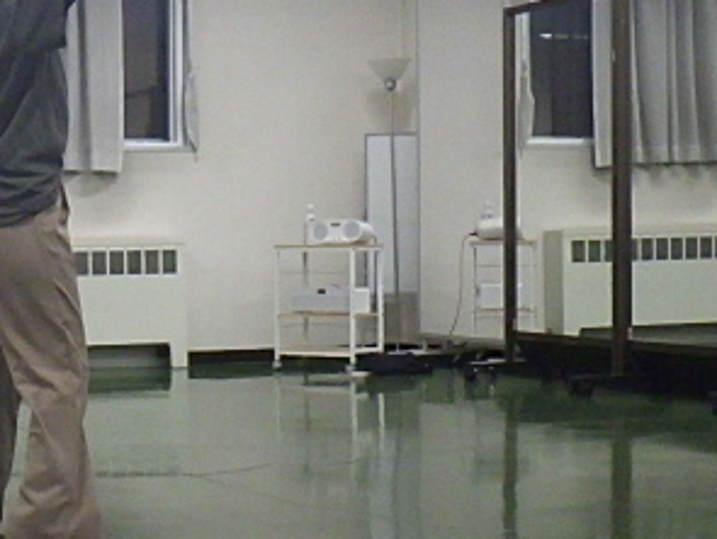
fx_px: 1887
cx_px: 5
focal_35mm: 91
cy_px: 335
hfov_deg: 20.8
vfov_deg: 16.3
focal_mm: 7.5
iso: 400
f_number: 4.2
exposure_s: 1/60
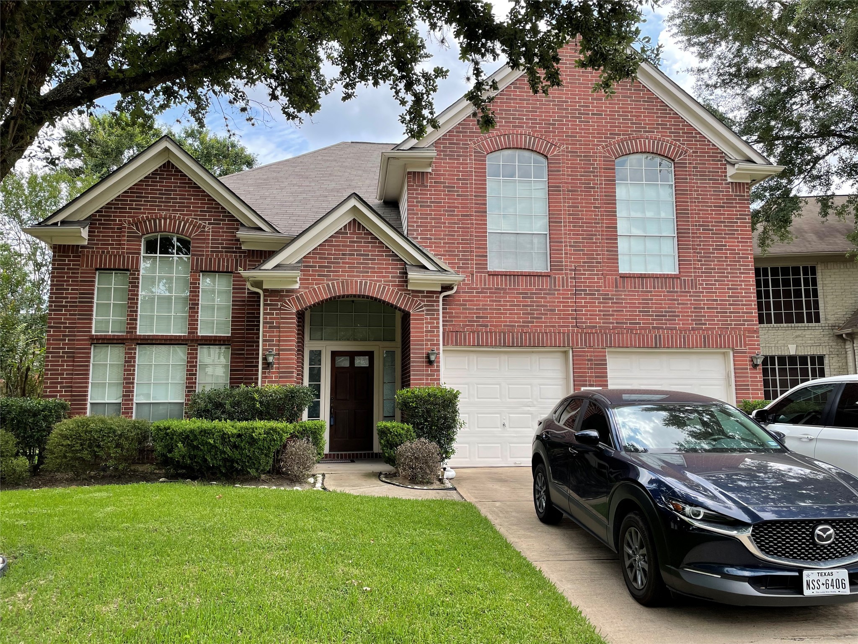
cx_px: 429
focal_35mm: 26
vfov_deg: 53.1
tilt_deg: +8.0
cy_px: 322
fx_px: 644
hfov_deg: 67.3
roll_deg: +0.8
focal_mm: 4.2
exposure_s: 1/734
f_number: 1.6
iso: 32
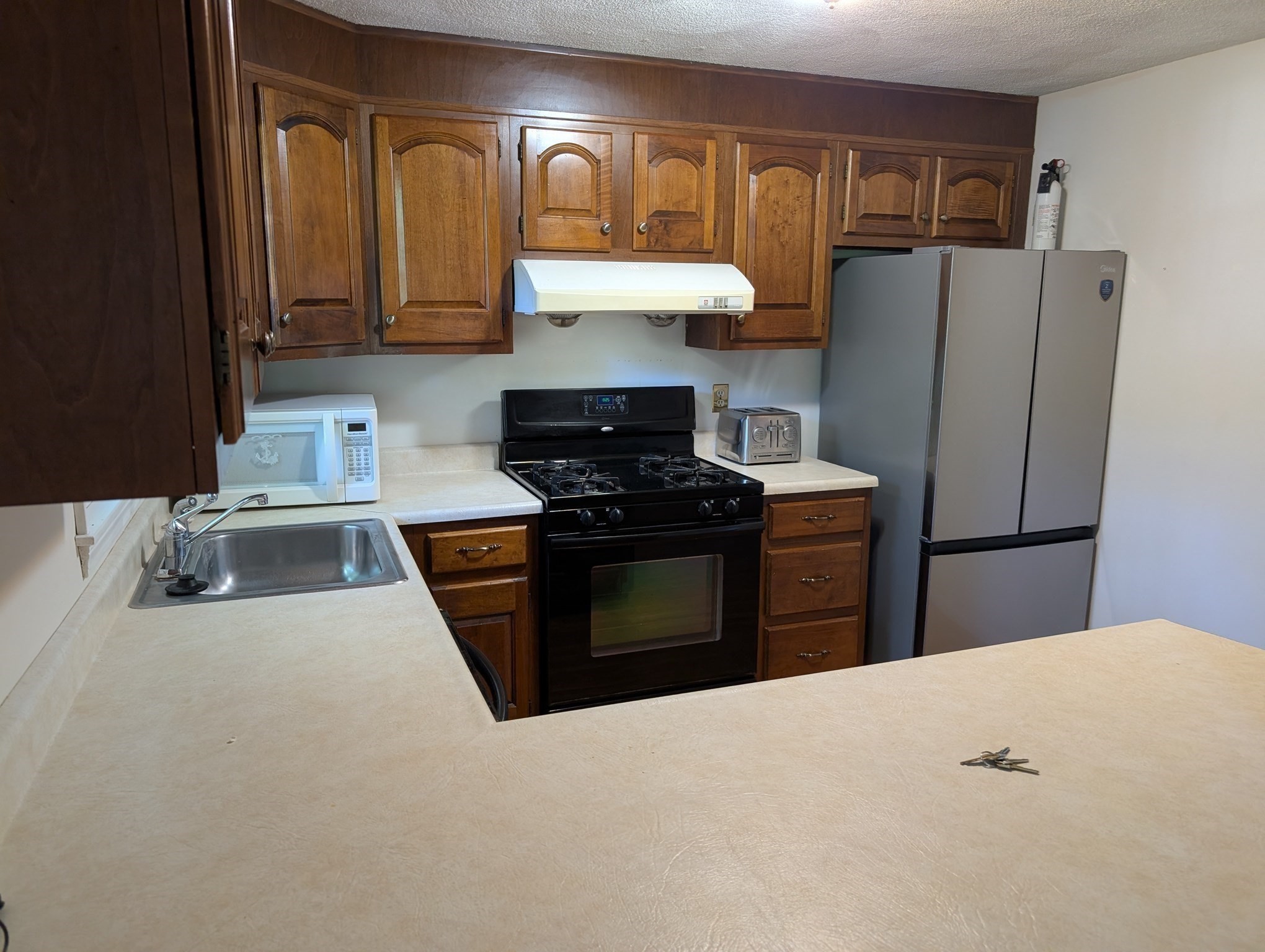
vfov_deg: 56.9
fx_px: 878
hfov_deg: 71.5
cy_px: 476
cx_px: 632
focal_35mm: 24
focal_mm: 6.9
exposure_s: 1/40
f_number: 1.68
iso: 354
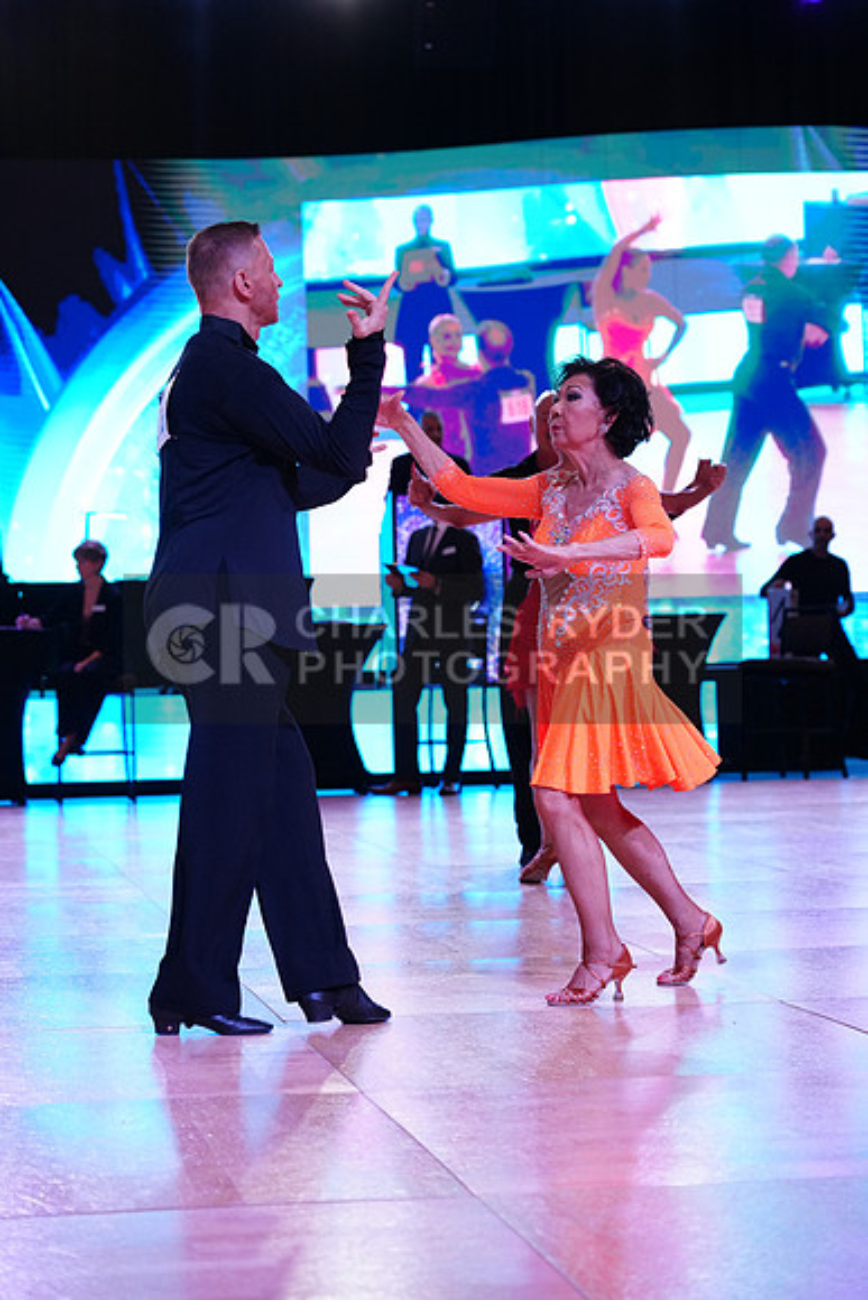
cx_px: 434
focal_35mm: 81
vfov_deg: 25.1
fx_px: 2928
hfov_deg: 16.9
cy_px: 650
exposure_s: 1/400
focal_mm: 81
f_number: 4
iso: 2500
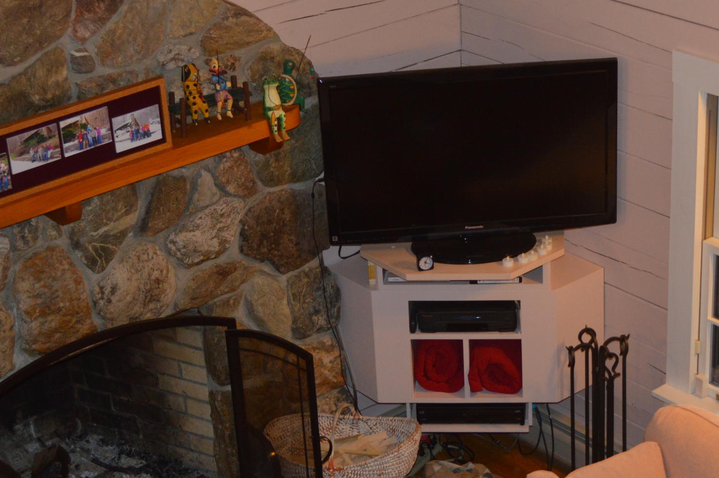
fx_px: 1596
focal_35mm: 80
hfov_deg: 25.2
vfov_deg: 17.0
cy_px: 296
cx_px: 496
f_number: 4.2
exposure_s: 1/60
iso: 560
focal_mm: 26
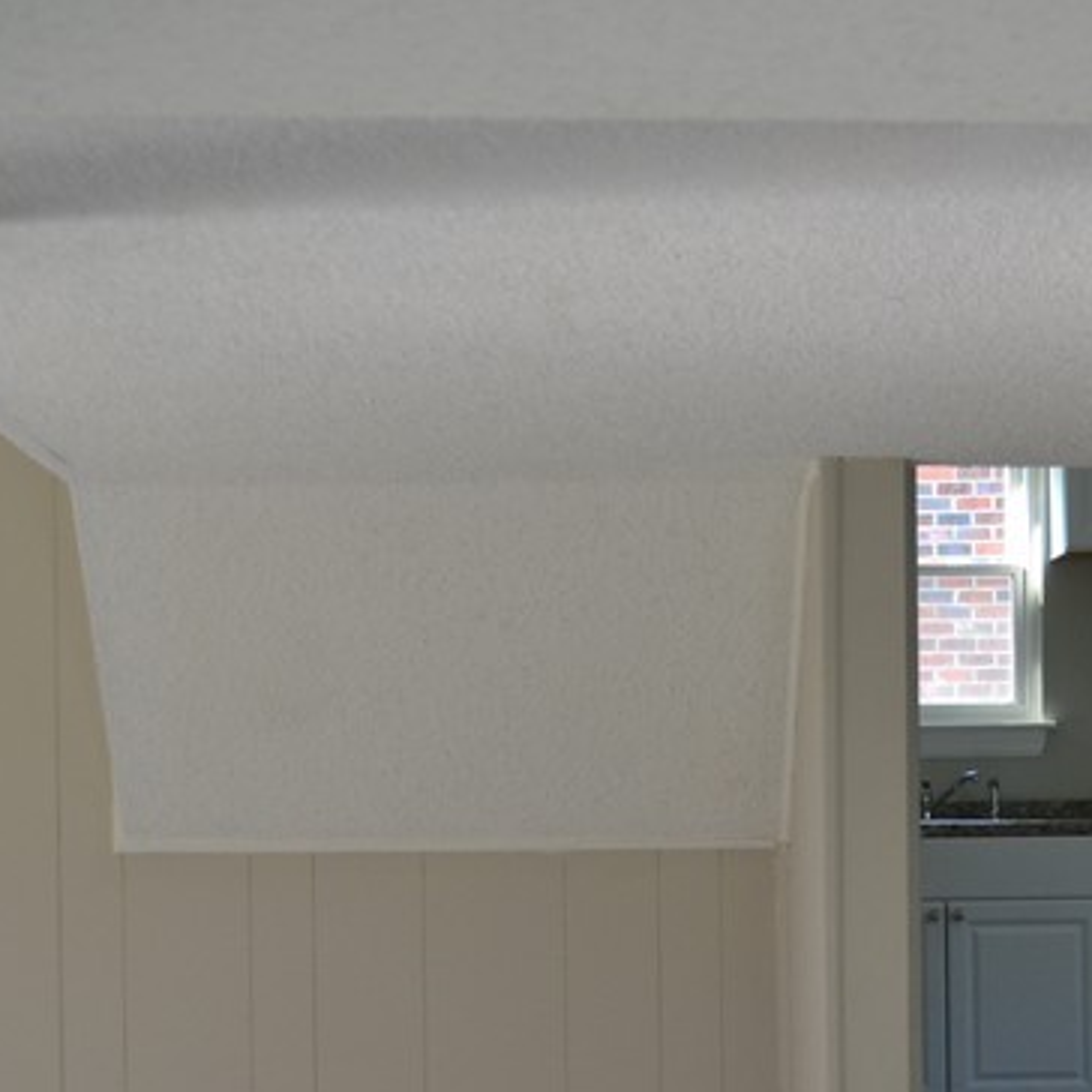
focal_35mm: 99
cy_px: 933
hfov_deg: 17.4
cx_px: 879
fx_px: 3533
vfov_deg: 17.4
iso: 400
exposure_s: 1/80
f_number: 4.5
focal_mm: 26
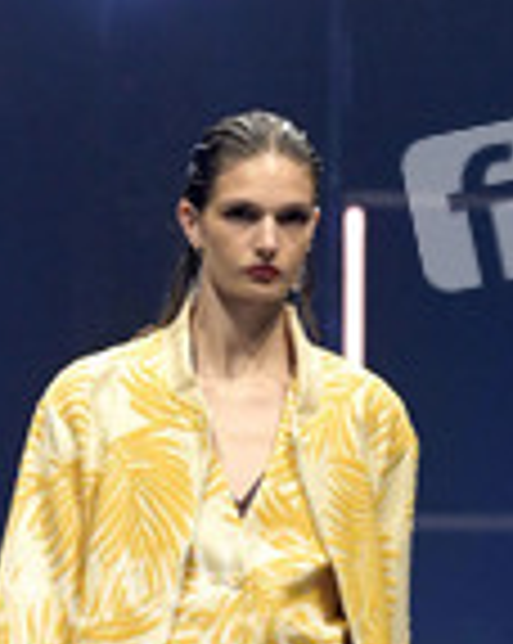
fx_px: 6752
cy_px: 860
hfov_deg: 4.4
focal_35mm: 355
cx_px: 225
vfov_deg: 5.4
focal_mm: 135
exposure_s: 1/500
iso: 8000
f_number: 5.6
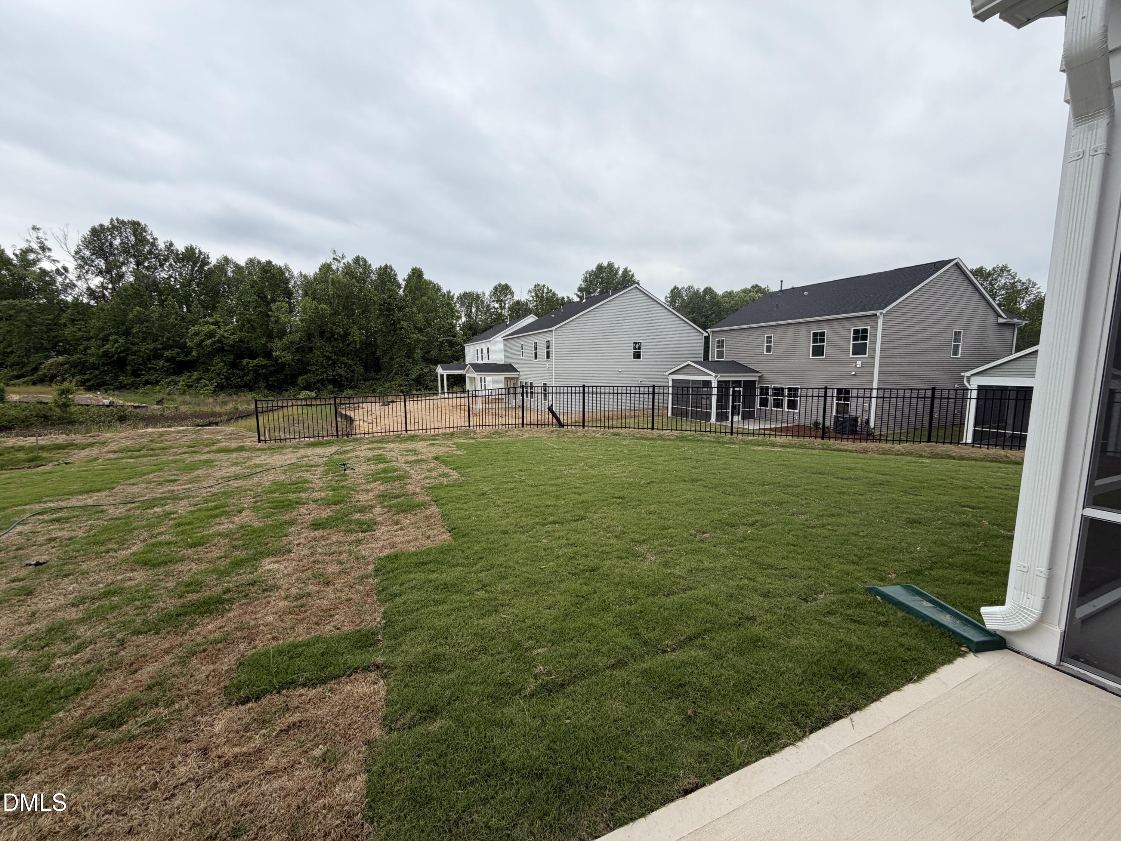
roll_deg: +0.4
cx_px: 560
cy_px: 420
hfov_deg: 102.1
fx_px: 453
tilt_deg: -6.3
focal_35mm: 14
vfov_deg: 85.7
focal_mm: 2.22
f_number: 2.2
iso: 40
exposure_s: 1/564
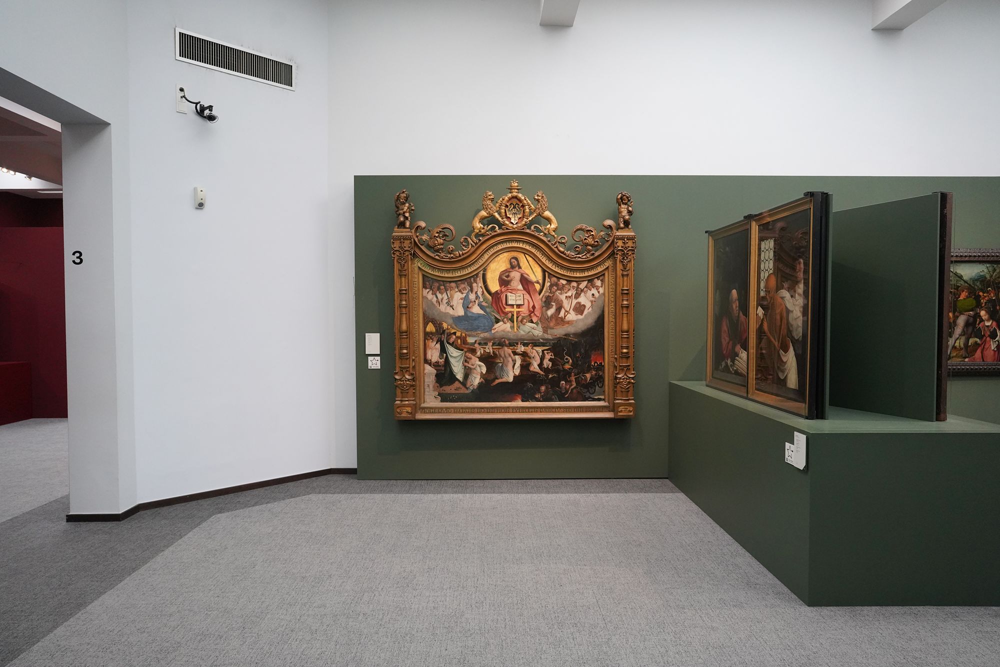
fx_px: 667
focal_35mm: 24
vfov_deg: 53.1
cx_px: 500
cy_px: 334
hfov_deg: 73.7
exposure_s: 1/80
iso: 3200
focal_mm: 24
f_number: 5
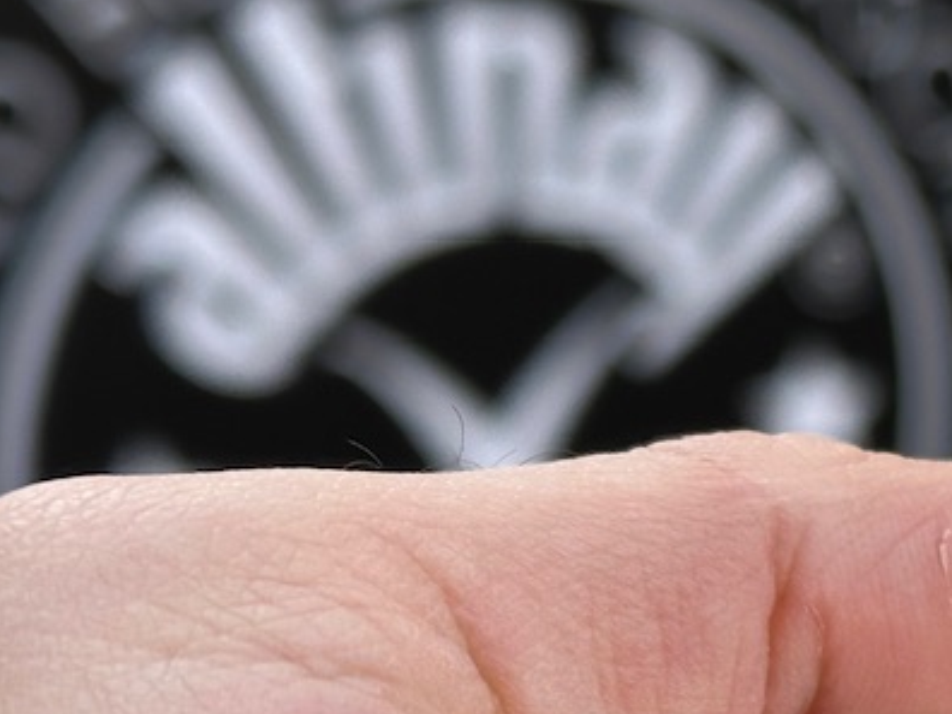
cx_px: 1476
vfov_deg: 9.5
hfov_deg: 12.1
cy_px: 721
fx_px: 4263
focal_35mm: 155
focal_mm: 6.86
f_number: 1.78
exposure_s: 1/594
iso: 64
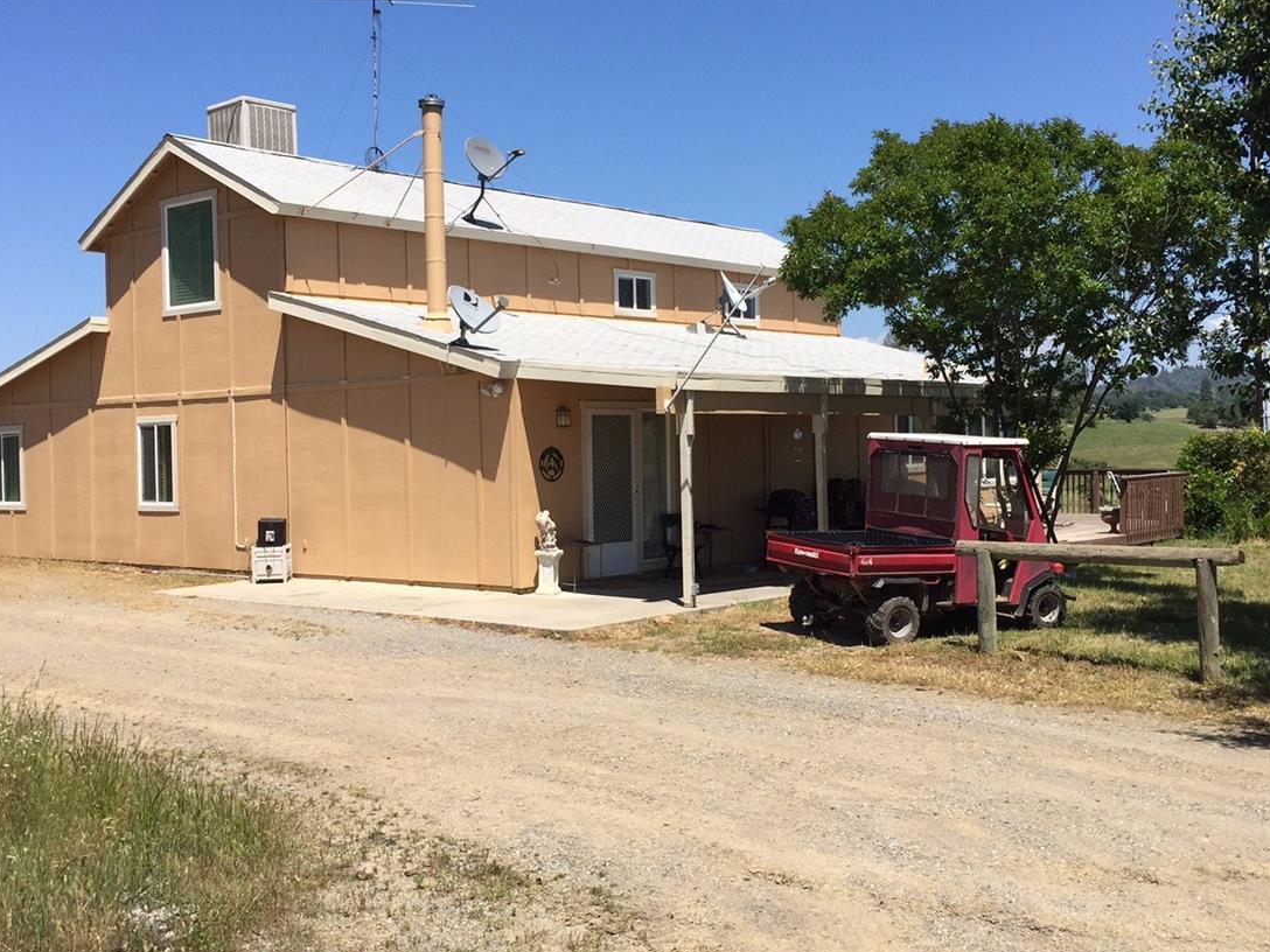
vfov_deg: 36.0
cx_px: 626
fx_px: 1468
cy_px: 467
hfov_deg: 46.8
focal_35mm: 40
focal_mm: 4.15
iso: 32
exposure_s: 1/1980
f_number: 2.2
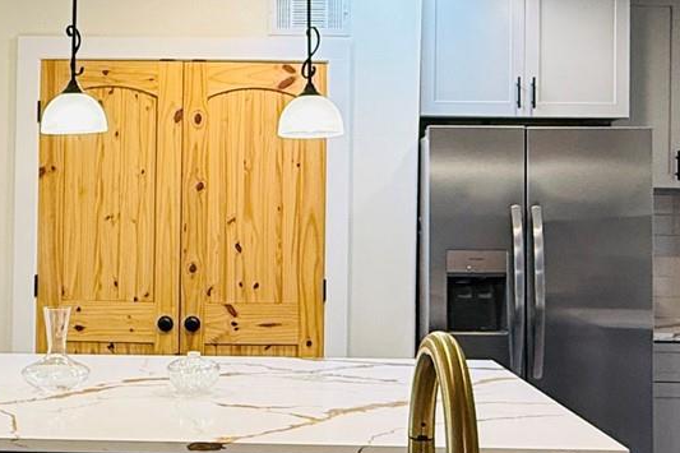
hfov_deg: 35.3
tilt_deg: +1.9
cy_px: 182
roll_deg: -1.1
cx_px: 231
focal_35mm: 56
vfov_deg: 24.1
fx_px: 1057
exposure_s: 1/120
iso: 200
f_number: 2.2
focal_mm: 2.22
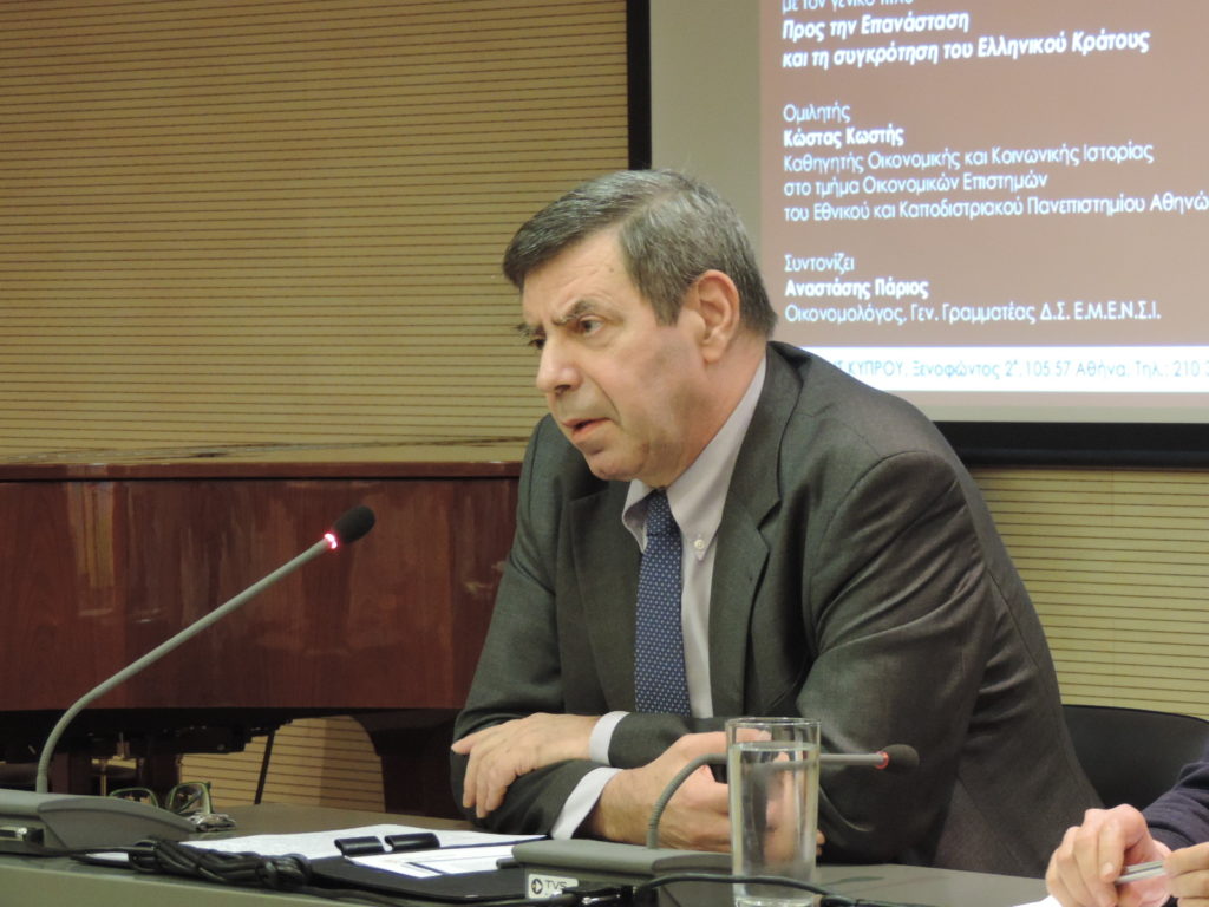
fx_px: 5414
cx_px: 604
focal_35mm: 155
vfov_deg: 9.6
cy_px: 454
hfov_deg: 12.7
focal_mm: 27.6
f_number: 4.4
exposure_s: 1/15
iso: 800
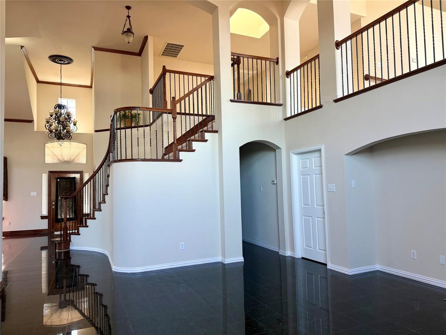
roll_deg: +1.4
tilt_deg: +3.7
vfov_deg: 56.8
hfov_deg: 71.6
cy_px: 168
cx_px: 223
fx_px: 309
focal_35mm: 24
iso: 160
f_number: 1.78
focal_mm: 6.76
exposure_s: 1/121
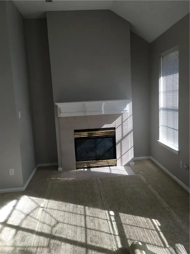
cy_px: 127
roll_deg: +2.8
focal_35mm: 29
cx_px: 95
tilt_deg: -7.0
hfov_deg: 48.2
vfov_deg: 61.7
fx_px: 212
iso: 25
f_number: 2.2
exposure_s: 1/123
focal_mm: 4.15
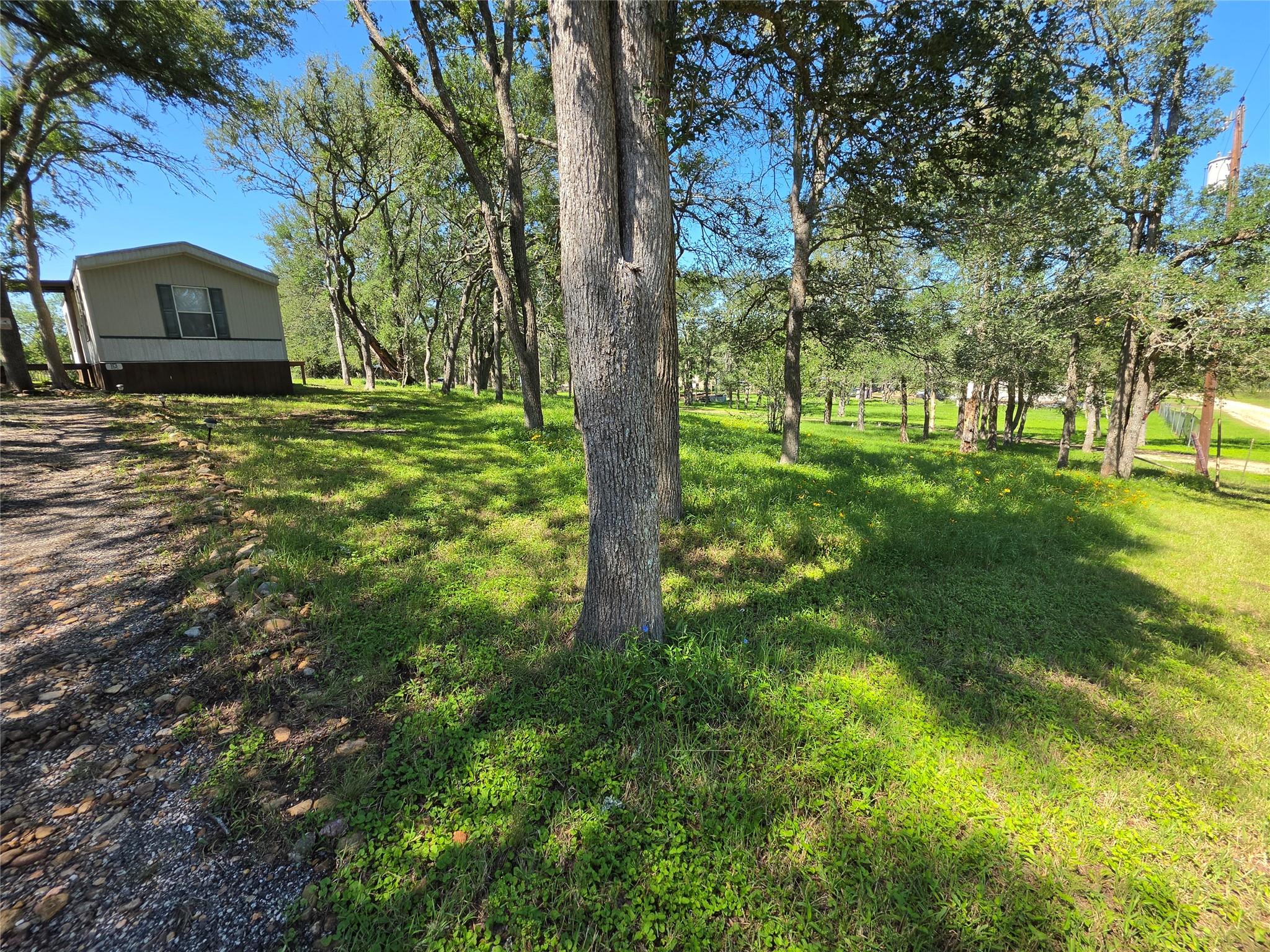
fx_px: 477
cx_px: 635
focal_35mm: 13
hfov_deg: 106.2
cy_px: 476
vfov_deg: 89.9
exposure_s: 1/571
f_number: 1.9
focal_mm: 2.2
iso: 32
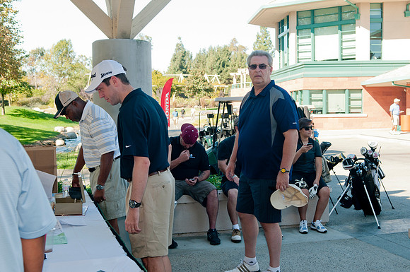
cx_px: 205
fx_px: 546
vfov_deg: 28.0
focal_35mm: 48
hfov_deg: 41.2
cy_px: 136
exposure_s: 1/100
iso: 200
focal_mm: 32
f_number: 5
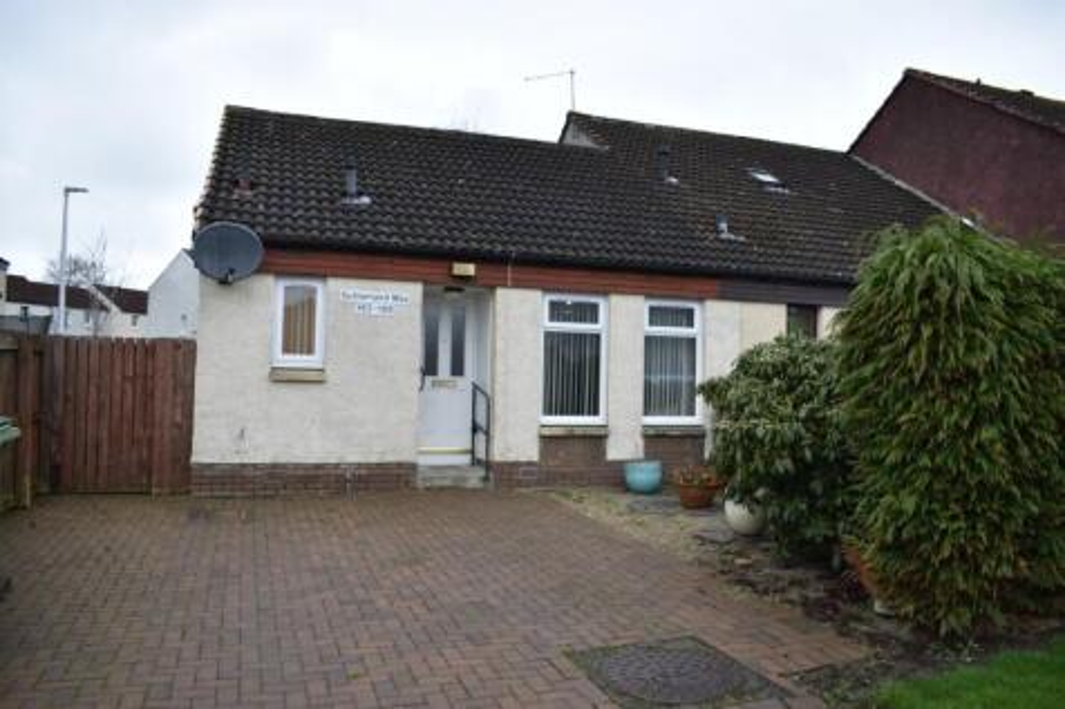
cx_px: 532
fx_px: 798
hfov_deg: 67.4
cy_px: 354
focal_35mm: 27
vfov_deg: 47.9
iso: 125
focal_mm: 18
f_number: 5
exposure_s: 1/30
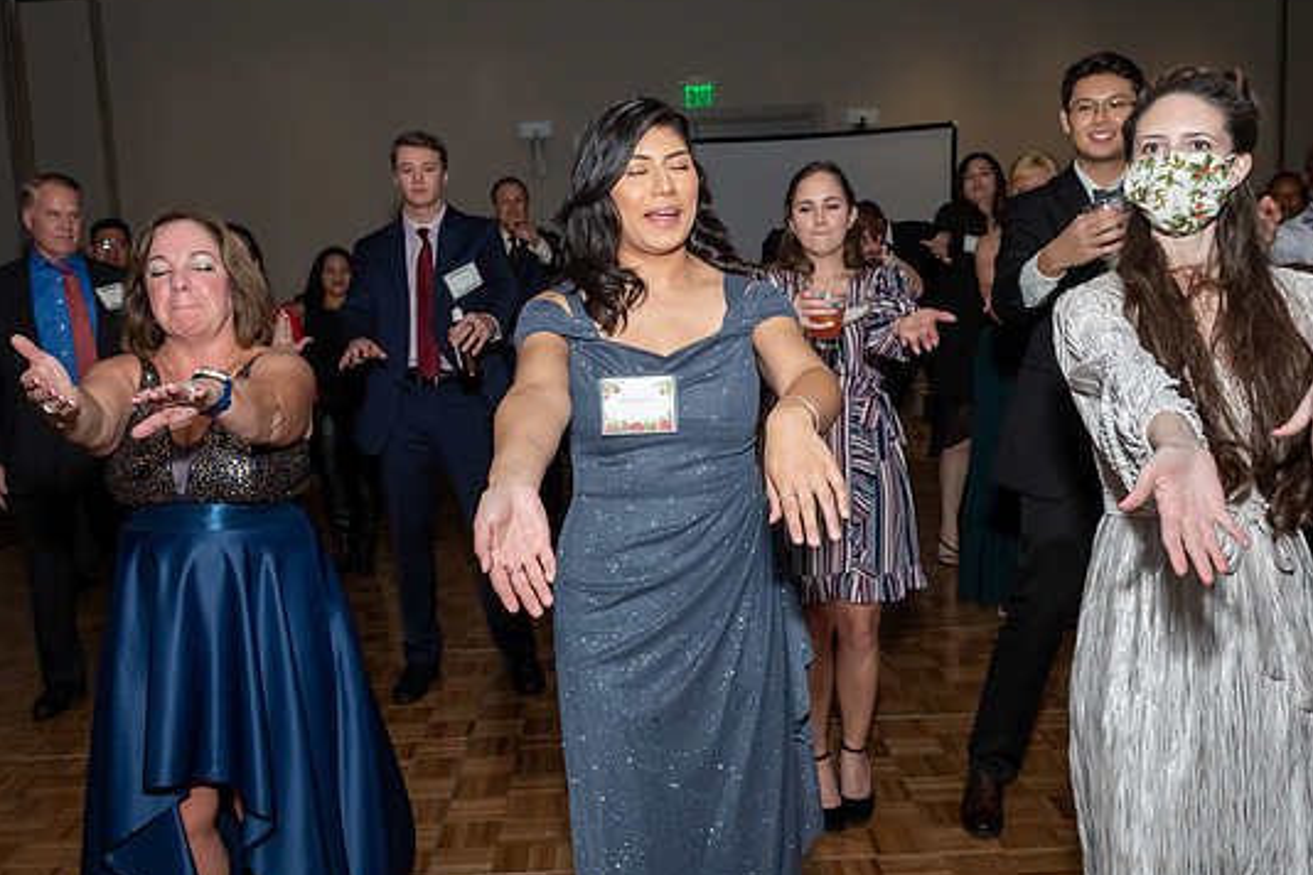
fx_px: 1386
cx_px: 646
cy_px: 428
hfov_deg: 50.7
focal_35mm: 38
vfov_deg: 35.1
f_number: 6.3
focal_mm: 22
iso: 500
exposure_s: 1/250
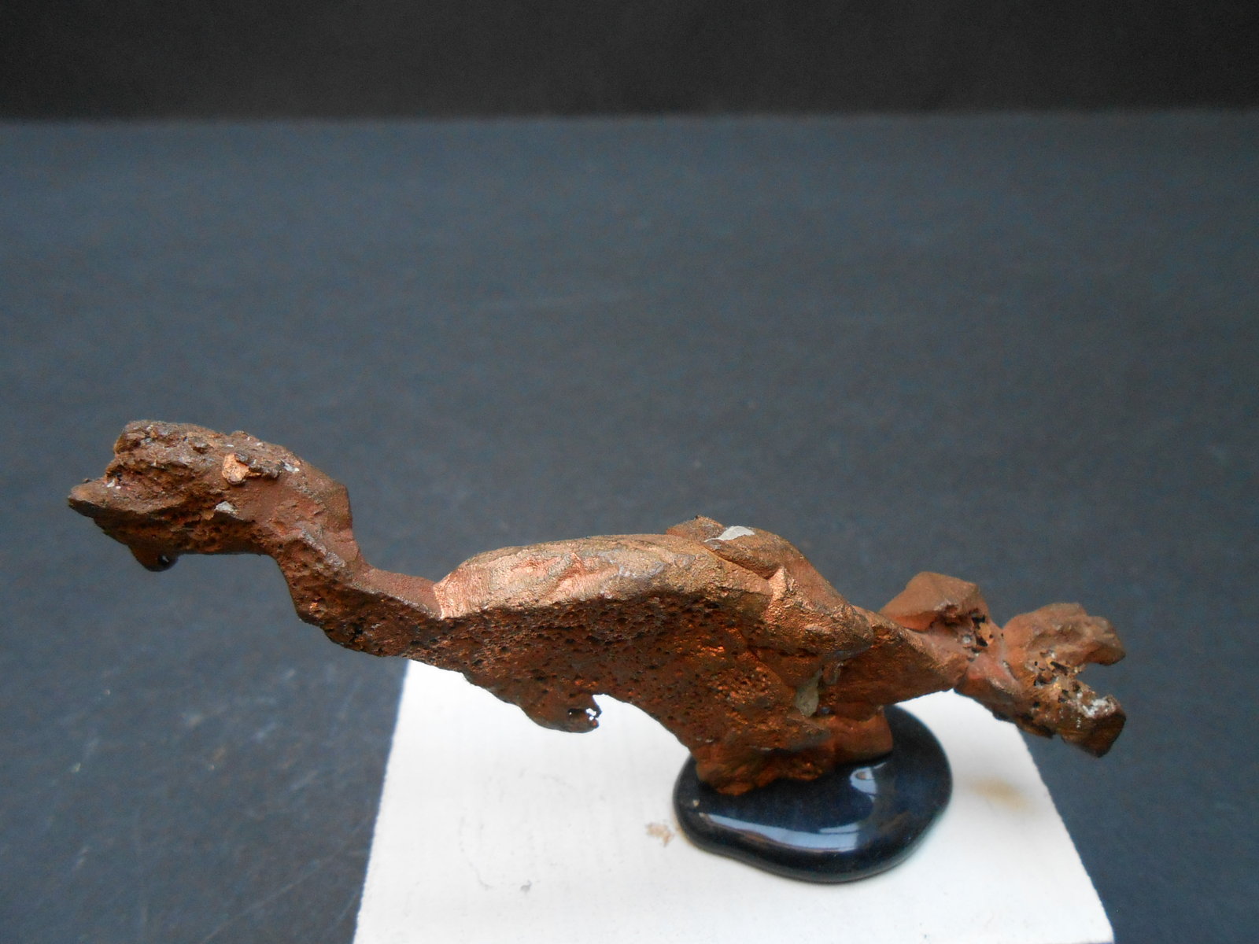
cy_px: 472
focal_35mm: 26
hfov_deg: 67.3
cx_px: 630
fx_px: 946
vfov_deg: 53.1
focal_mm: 4.6
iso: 400
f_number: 3.5
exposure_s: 1/10
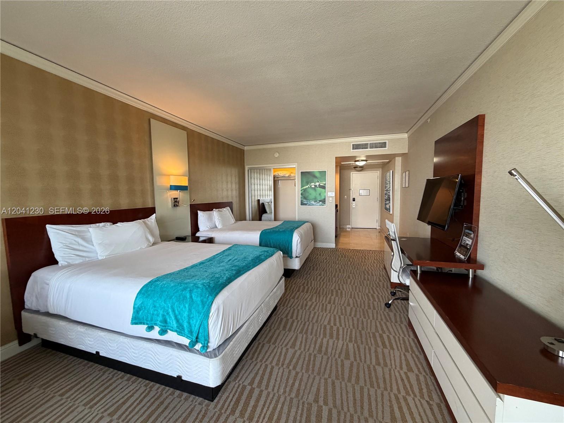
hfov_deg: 102.1
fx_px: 228
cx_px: 282
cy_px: 212
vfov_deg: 85.7
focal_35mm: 14
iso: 250
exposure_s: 1/120
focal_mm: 2.22
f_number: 2.2
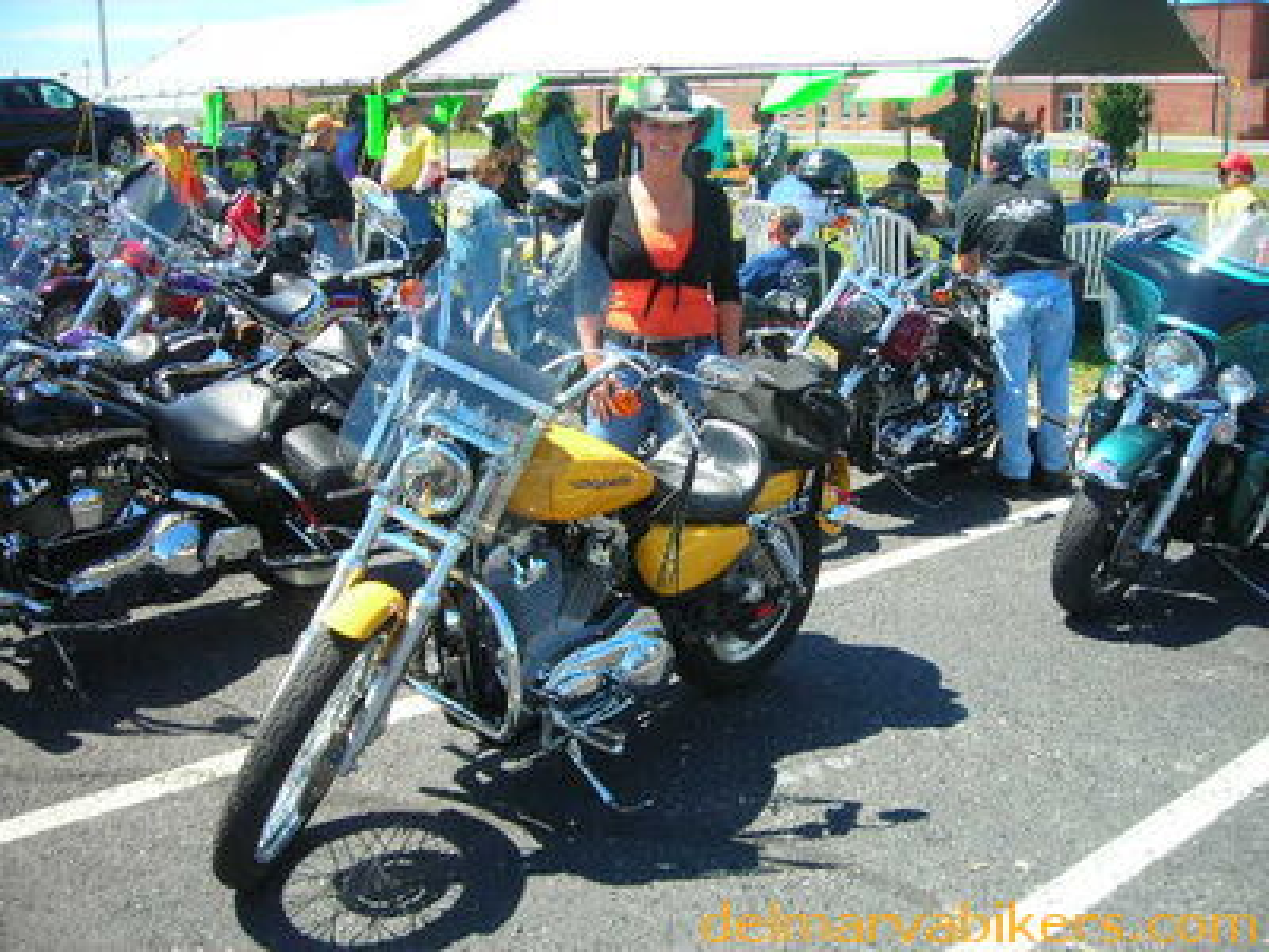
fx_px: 1393
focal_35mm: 38
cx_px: 634
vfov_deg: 37.7
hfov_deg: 49.0
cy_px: 476
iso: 50
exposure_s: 1/232
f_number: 3.2
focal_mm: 6.3
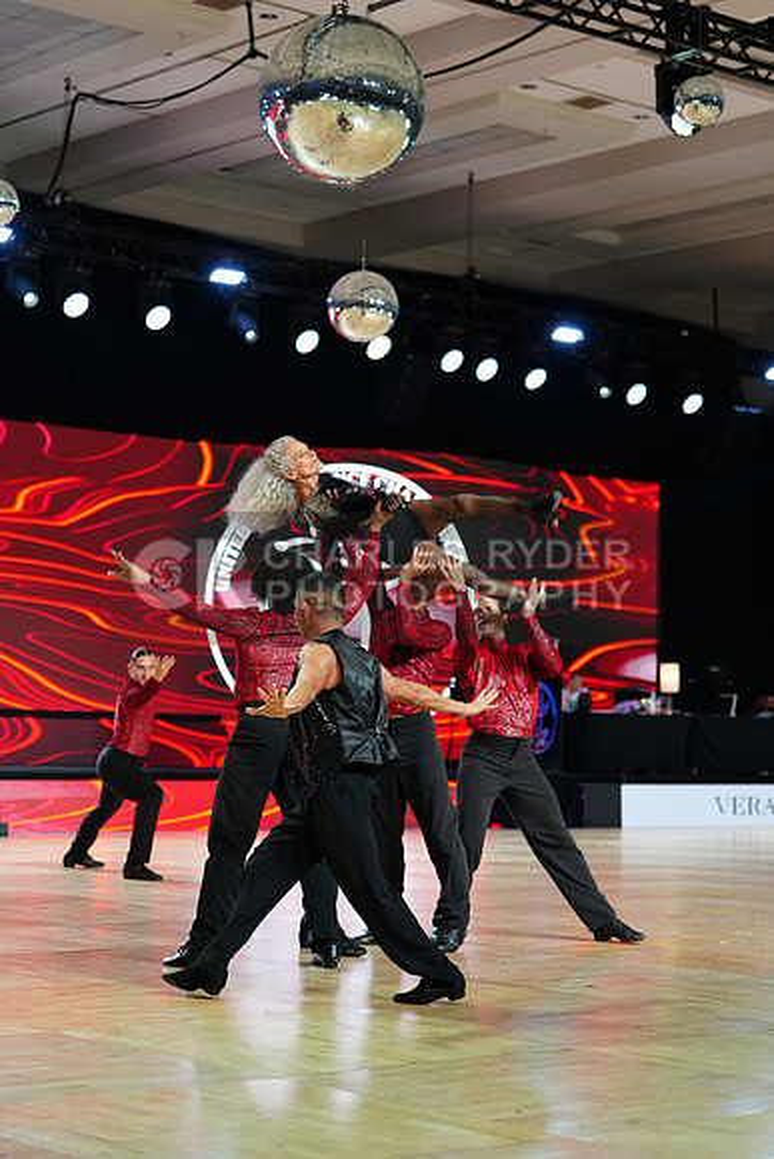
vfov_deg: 28.8
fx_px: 2256
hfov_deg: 19.5
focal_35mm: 70
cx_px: 387
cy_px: 580
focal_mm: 70
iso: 640
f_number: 2.8
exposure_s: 1/400
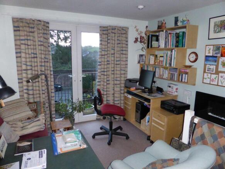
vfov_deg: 54.9
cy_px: 84
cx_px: 112
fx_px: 162
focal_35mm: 25
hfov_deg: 69.4
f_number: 3.3
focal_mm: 4.3
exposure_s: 1/60
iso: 800
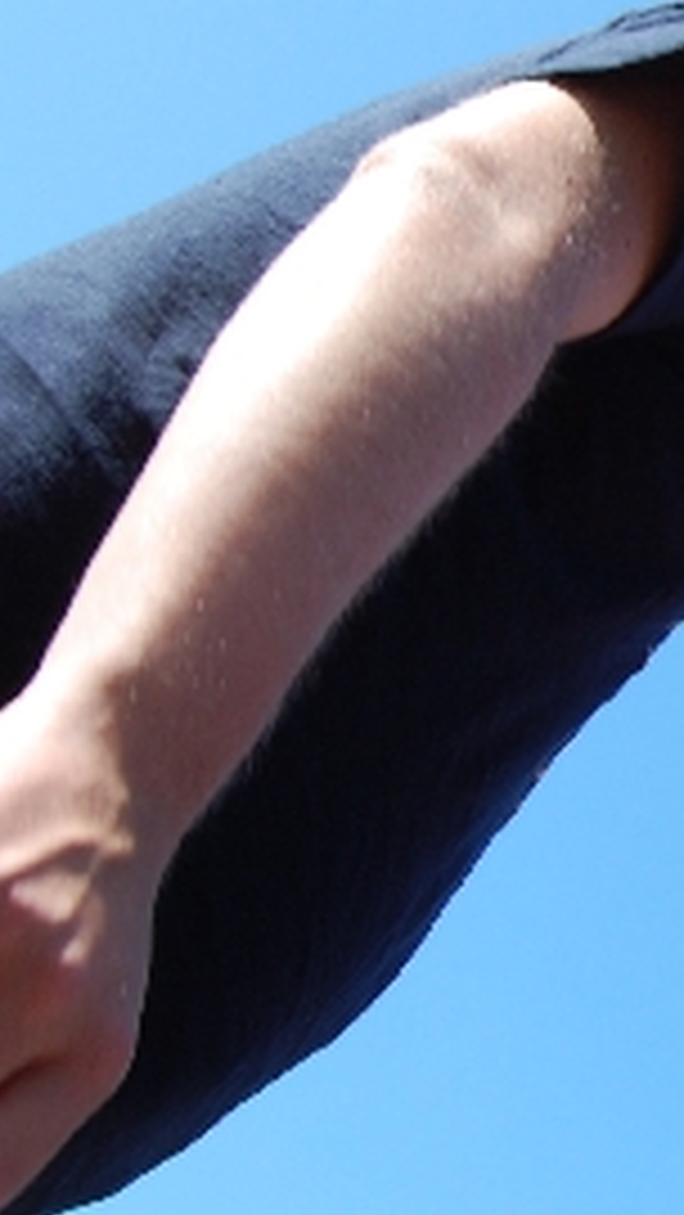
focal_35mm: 82
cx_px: 1215
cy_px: 518
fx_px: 2642
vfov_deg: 25.9
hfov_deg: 13.3
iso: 200
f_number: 8
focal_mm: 22
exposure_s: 1/250
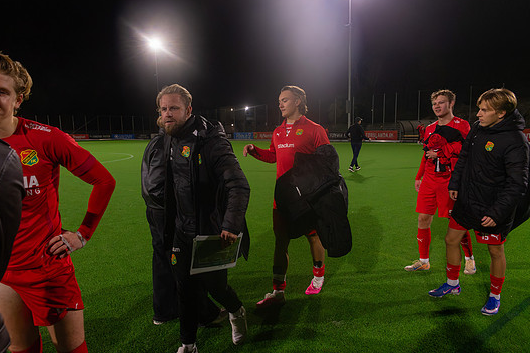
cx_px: 251
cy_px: 186
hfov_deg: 67.3
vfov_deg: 47.9
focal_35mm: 27
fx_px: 398
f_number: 4
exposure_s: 1/320
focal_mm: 24
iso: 6400
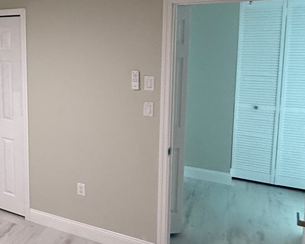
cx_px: -62
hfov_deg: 34.3
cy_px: 73
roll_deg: +3.6
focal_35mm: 43
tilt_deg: -7.0
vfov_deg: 34.5
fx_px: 388
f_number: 2.2
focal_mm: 2.22
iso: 320
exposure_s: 1/99
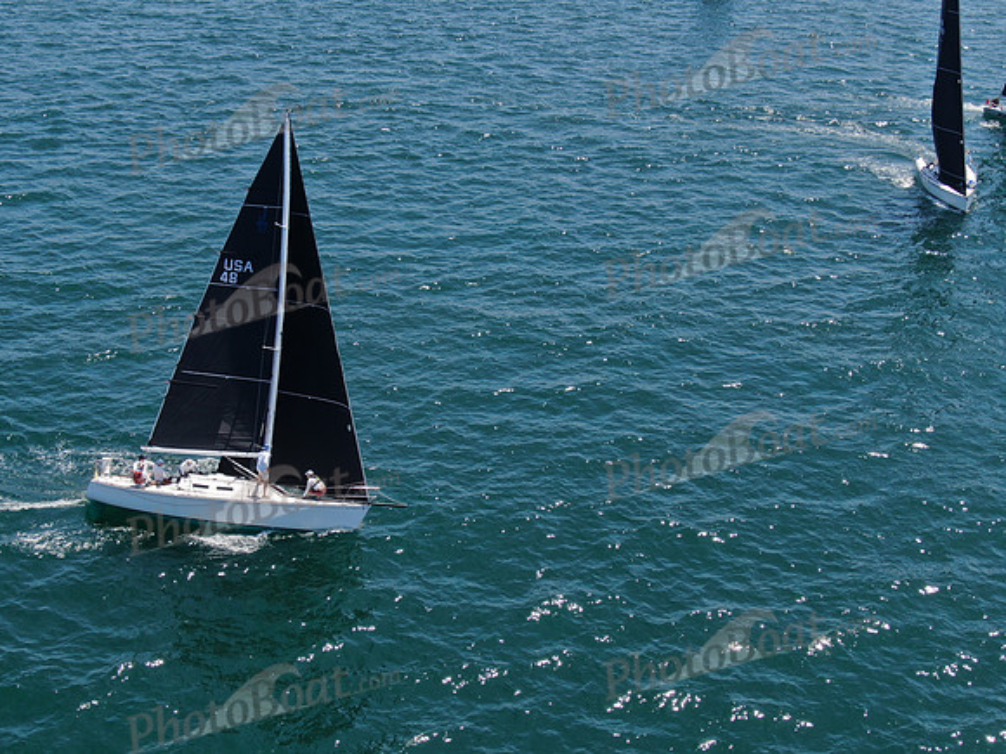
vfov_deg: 30.3
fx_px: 1395
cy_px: 377
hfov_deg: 39.7
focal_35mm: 48
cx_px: 503
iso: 100
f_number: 3.8
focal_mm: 8.6
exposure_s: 1/640
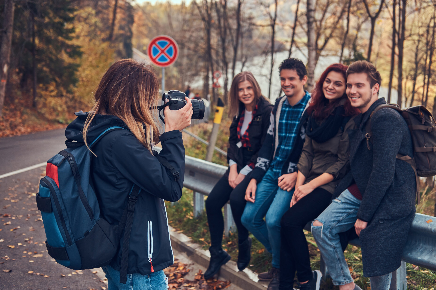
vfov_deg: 25.5
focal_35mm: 53
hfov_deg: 37.5
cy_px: 145
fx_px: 642
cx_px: 218
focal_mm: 35
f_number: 2.8
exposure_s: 1/1000
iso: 320
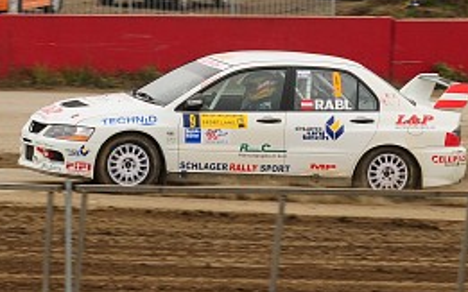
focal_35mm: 346
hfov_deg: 6.1
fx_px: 4412
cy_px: 134
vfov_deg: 3.8
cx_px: 301
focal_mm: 82
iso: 500
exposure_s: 1/400
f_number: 7.1
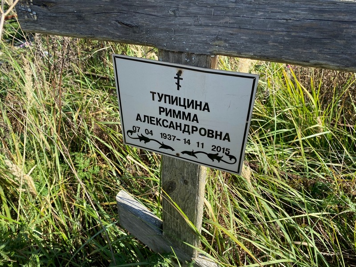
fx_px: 267
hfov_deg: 67.3
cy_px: 134
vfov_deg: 53.1
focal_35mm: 26
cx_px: 178
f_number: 1.8
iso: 32
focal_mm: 4.25
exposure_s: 1/949
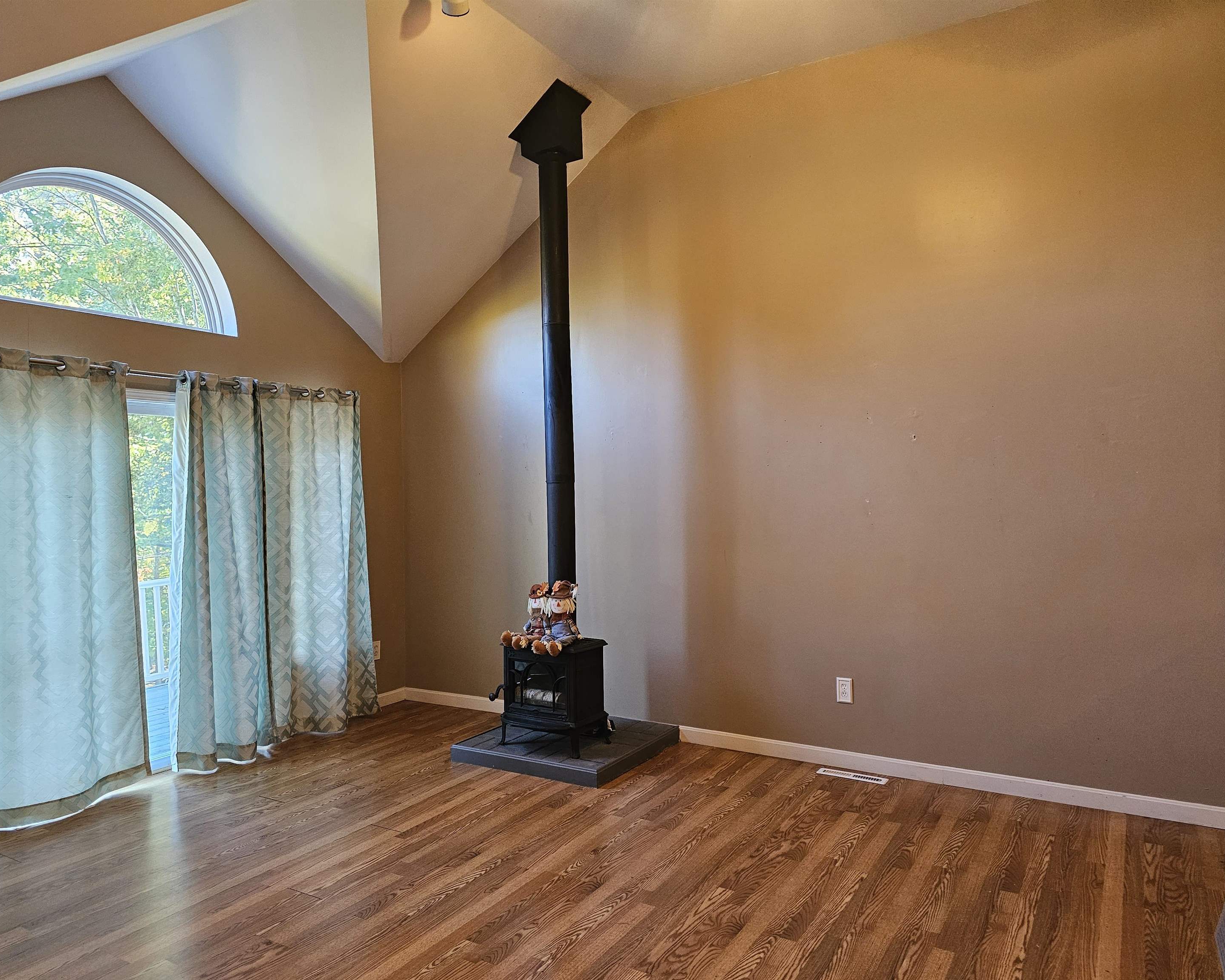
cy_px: 491
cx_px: 596
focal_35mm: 24
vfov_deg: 58.8
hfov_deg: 70.3
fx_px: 870
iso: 800
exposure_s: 1/120
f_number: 1.7
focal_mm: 6.3
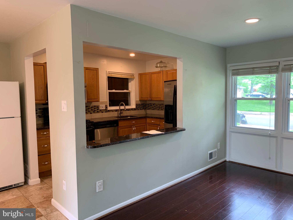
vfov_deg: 53.1
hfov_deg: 67.3
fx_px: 220
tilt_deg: -3.2
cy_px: 110
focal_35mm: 26
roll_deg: +0.4
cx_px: 146
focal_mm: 4.25
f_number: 1.8
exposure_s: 1/60
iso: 100
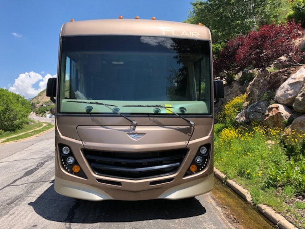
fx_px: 247
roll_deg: +3.3
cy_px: 114
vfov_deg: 49.7
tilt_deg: -0.1
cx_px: 152
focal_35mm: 28
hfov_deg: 63.4
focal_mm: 3.99
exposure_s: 1/1000
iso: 20
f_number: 1.8
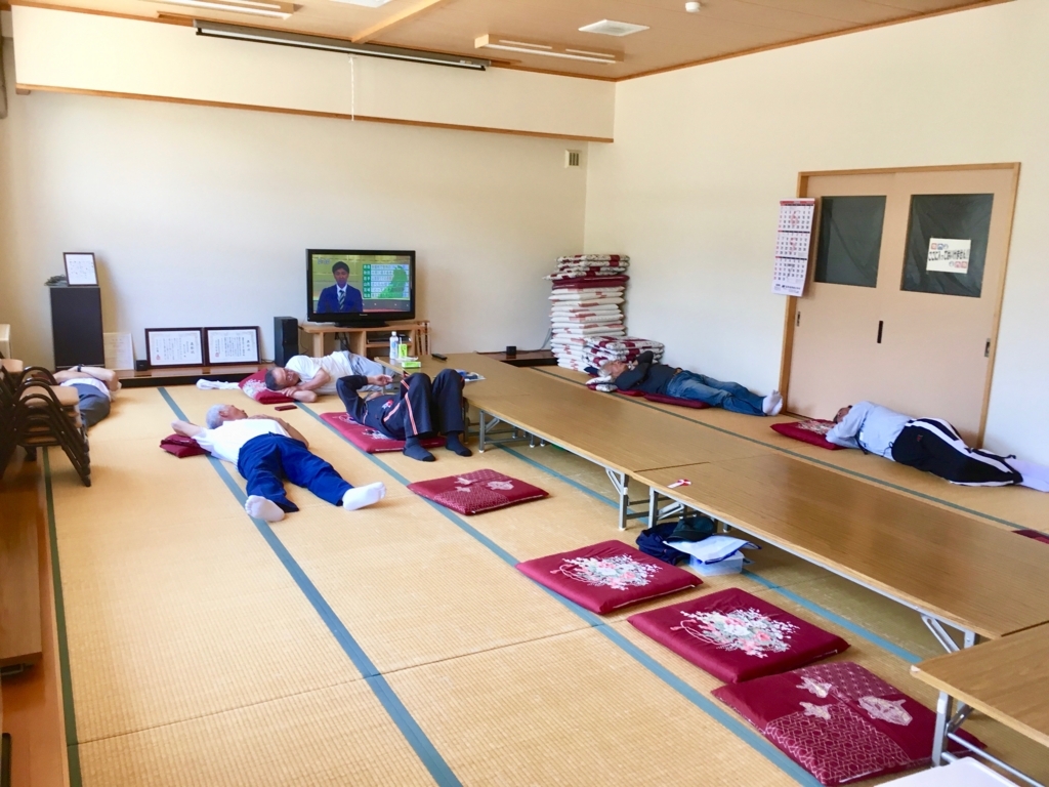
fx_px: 879
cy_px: 394
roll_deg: -1.0
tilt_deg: -12.9
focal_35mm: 29
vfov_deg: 48.2
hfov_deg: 61.7
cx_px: 524
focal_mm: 4.15
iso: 25
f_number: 2.2
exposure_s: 1/40
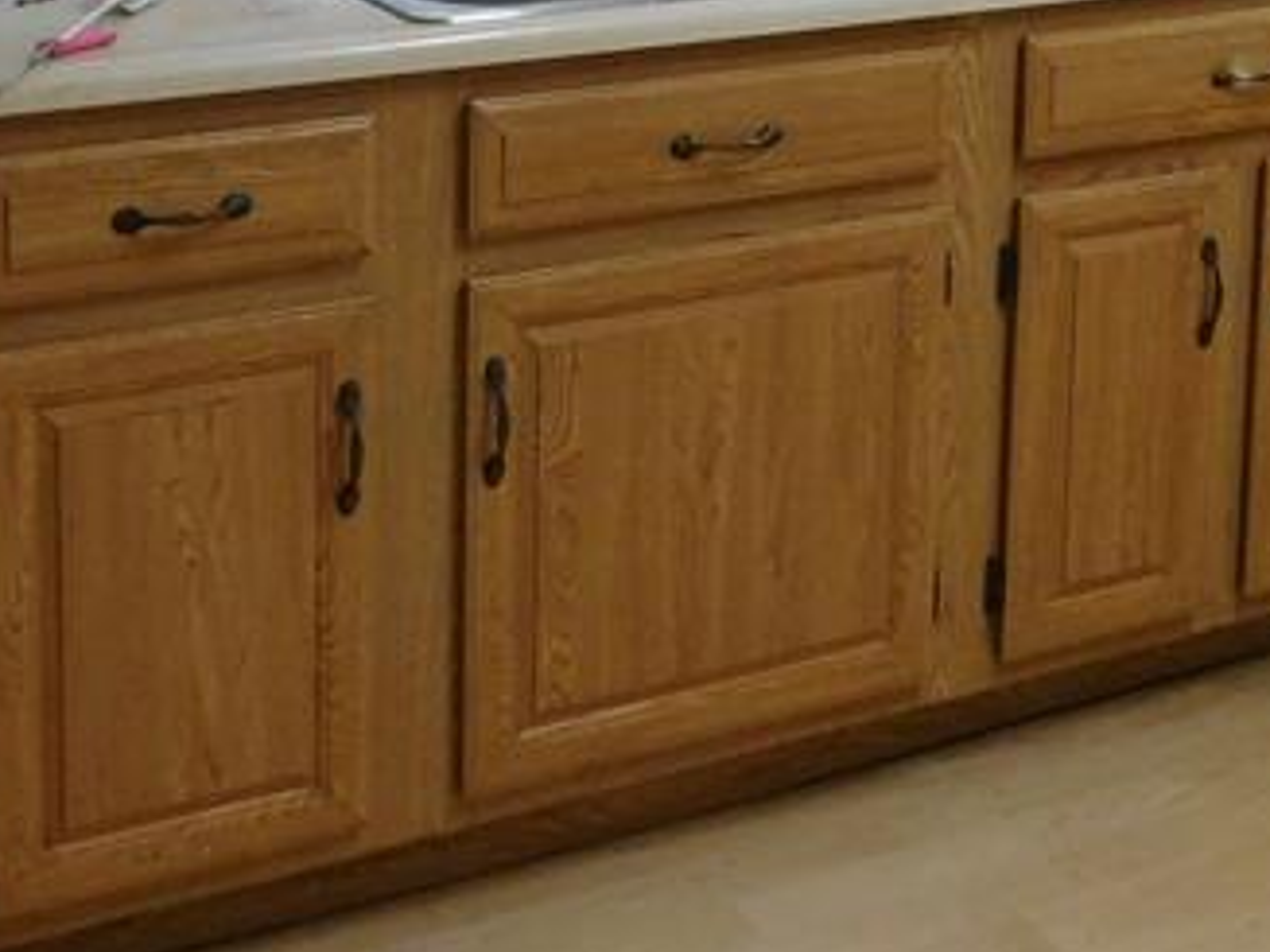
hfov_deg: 27.0
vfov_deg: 19.2
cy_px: -206
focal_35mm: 72
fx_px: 2641
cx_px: 707
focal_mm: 4
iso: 280
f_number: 3
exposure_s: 1/30
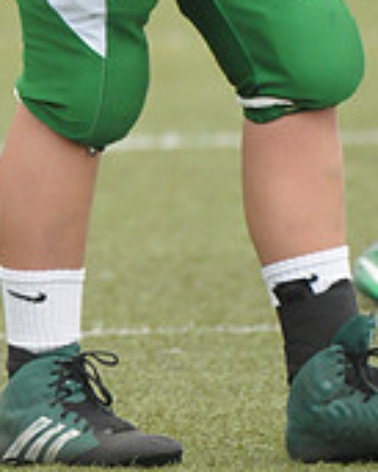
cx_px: 167
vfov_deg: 1.2
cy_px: -163
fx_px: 21992
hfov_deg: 1.0
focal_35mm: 1574
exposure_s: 1/2500
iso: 1600
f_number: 4
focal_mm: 330
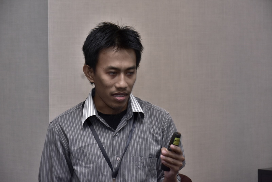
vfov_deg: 10.2
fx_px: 1020
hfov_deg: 15.2
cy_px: 91
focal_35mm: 135
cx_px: 136
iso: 1000
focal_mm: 90
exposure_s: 1/50
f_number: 6.3
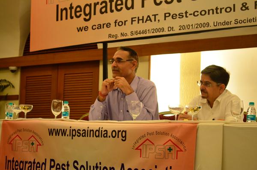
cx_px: 128
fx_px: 588
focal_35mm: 82
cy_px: 85
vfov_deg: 16.5
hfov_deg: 24.7
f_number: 5.6
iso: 2500
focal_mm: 55
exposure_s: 1/80
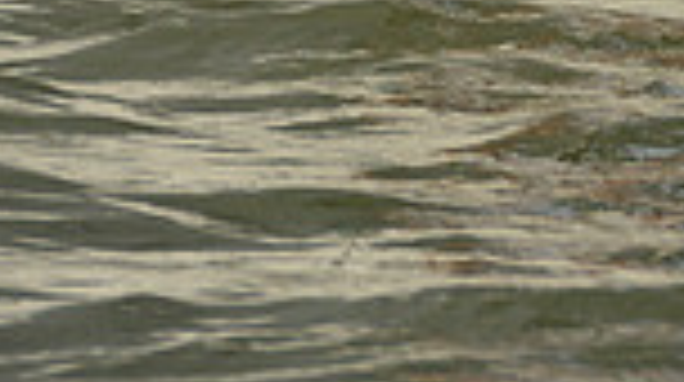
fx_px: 14507
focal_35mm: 801
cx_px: 812
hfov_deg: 2.7
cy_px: -890
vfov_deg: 1.5
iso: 280
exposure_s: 1/1250
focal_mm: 200
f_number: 9
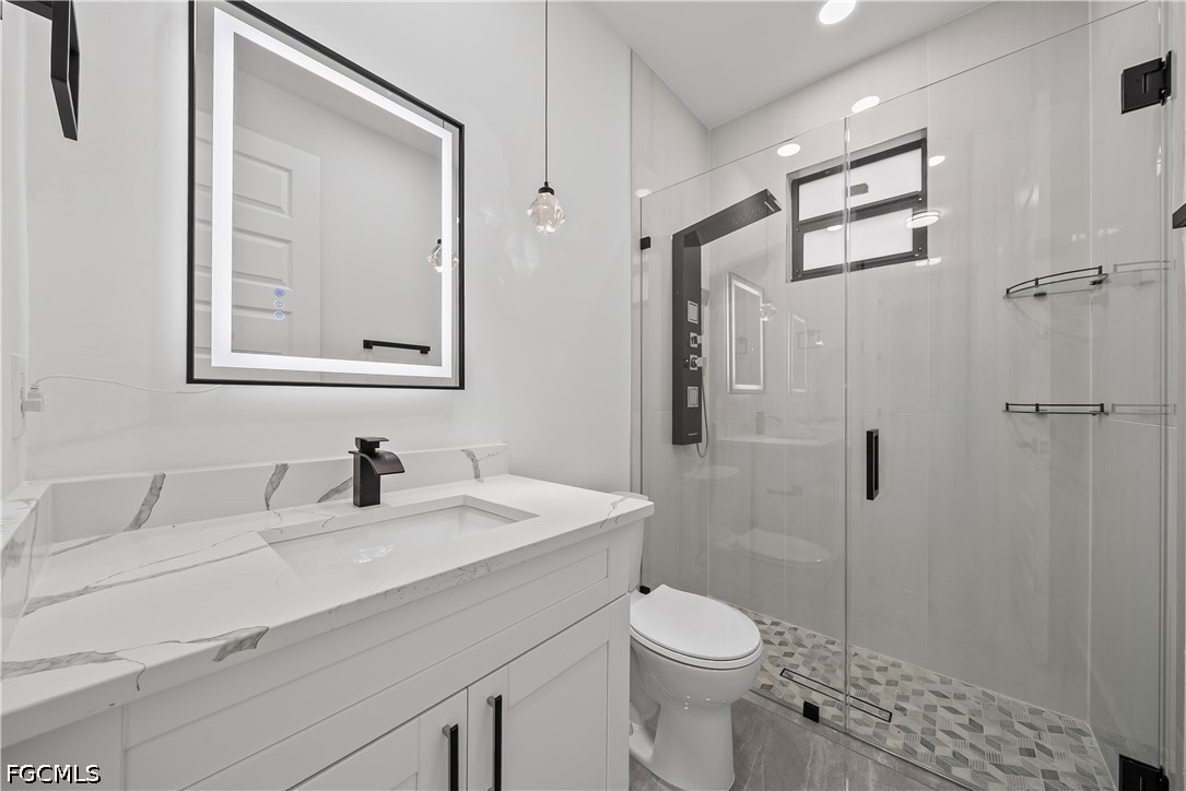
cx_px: 593
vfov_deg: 90.0
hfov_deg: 112.6
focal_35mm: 12
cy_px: 396
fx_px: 395
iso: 200
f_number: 9
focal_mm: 12
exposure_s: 1/4
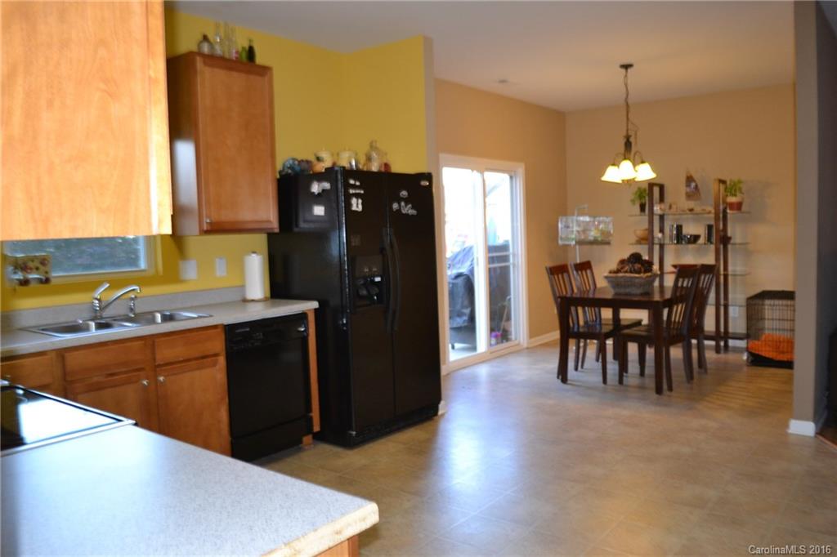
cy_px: 278
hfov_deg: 67.4
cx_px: 418
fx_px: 628
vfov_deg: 47.9
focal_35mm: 27
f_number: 3.5
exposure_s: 1/60
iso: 800
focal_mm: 18
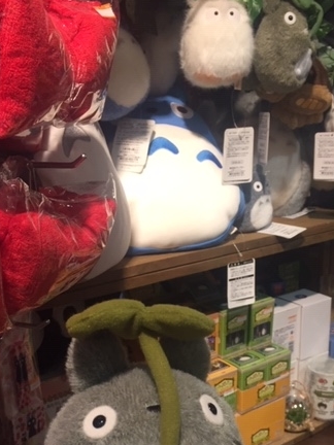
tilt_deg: -22.3
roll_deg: +1.0
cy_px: 328
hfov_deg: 33.6
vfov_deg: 42.6
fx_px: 553
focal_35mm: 43
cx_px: 183
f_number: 2.2
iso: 50
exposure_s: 1/30
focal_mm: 4.15
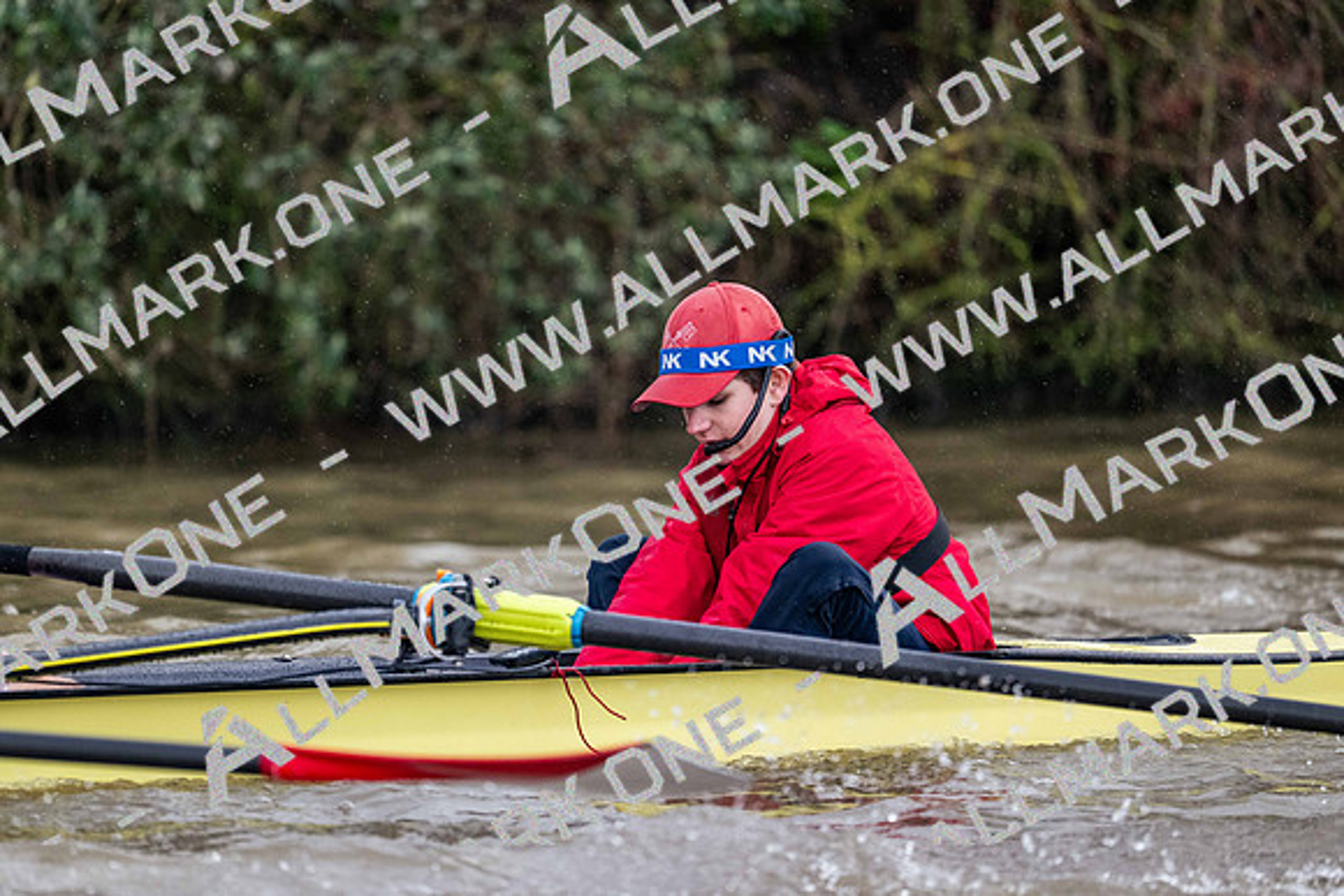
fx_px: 14936
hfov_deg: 5.2
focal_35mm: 400
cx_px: 672
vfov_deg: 3.4
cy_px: 448
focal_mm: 400
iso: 2800
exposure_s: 1/1600
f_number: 4.5
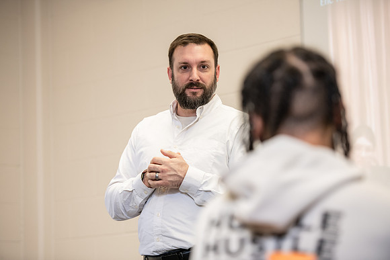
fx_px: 1322
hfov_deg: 16.8
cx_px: 195
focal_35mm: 122
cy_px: 130
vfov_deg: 11.2
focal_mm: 122
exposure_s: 1/200
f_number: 3.2
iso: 800
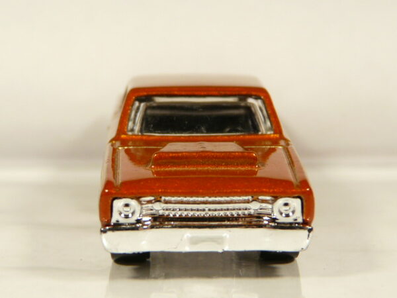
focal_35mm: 97
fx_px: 1112
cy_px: 149
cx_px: 198
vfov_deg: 15.2
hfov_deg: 20.2
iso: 100
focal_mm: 10
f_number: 3.2
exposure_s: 1/60
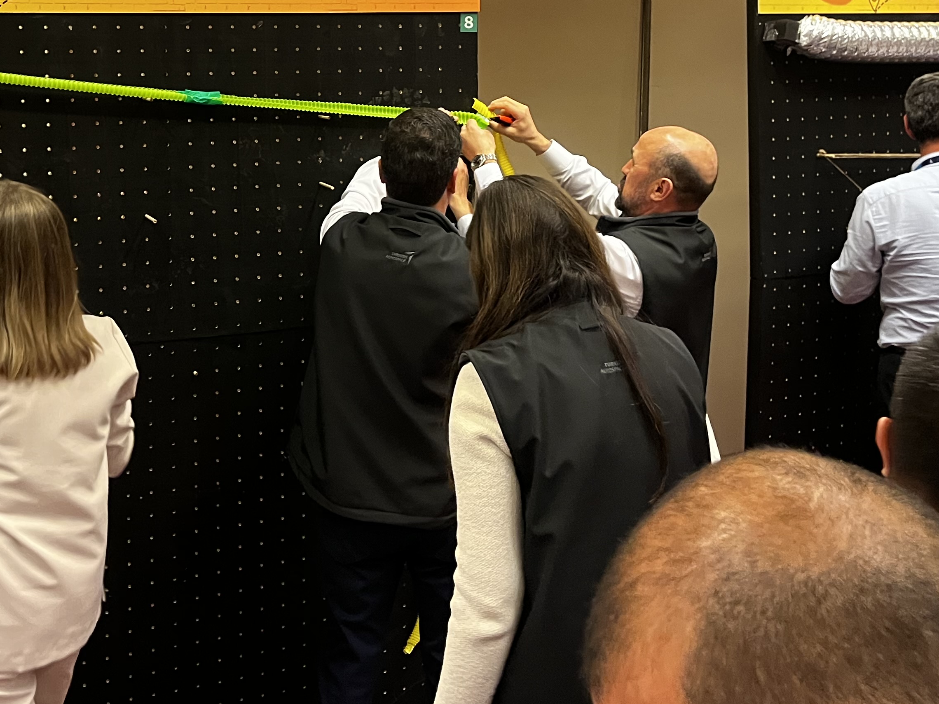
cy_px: 126
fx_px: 1248
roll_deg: -0.3
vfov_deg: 30.6
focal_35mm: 46
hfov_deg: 40.6
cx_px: 290
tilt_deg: -4.5
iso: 500
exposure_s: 1/50
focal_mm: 5.1
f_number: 1.6
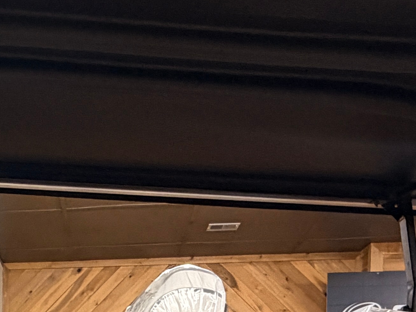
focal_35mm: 61
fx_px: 733
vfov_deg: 20.0
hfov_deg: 30.0
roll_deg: +0.3
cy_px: 495
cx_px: 23
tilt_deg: -2.1
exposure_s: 1/60
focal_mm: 2.22
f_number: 2.2
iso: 320
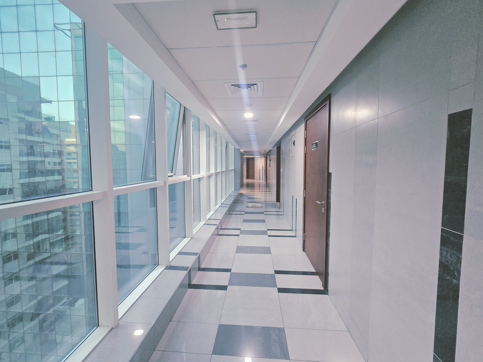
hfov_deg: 106.2
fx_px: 181
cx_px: 242
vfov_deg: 89.9
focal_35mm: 13
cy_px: 181
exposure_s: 1/50
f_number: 2.2
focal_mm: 2.2
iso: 1000
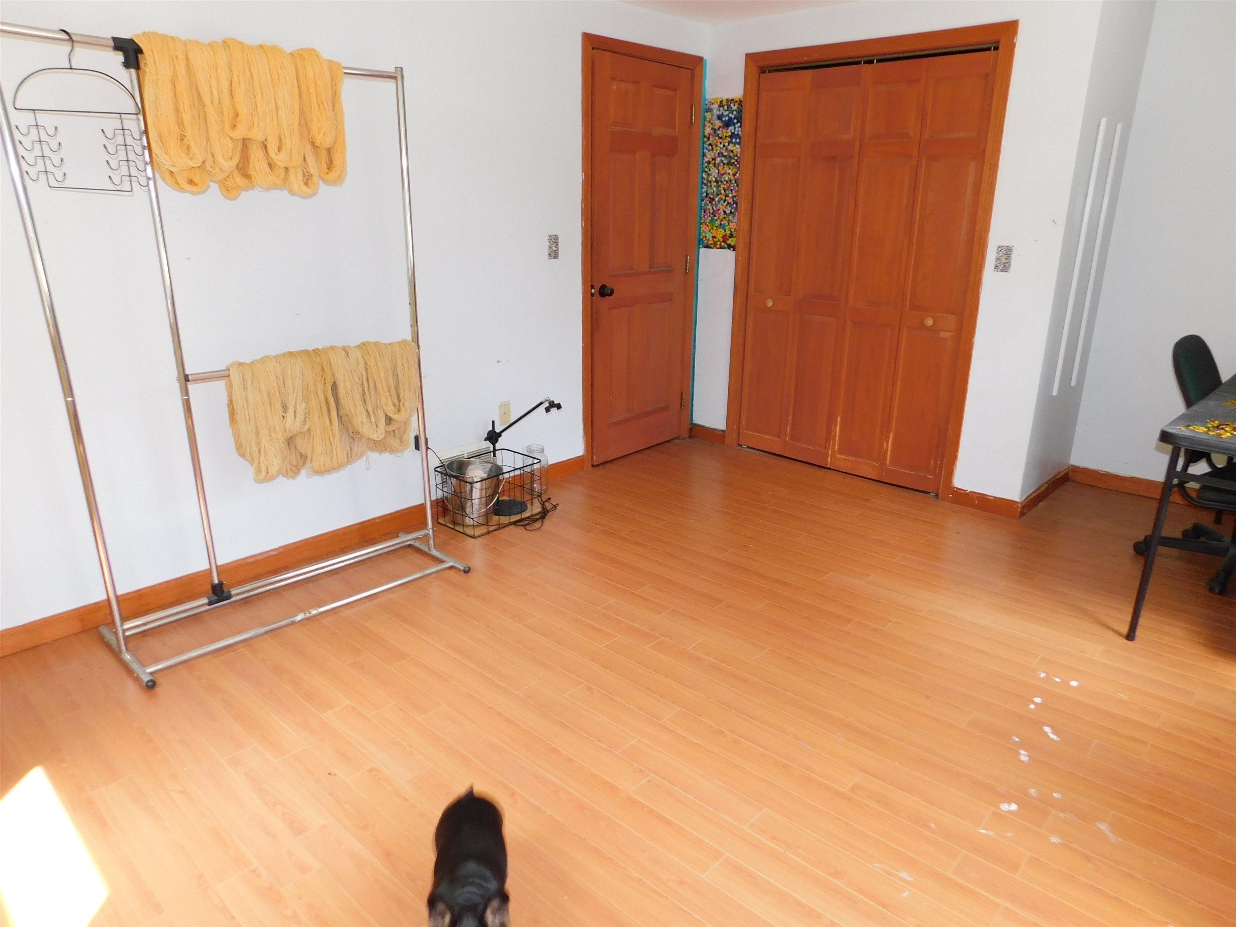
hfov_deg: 73.9
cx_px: 618
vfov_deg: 58.9
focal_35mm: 23
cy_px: 464
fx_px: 821
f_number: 3
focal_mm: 4
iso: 200
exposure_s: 1/30
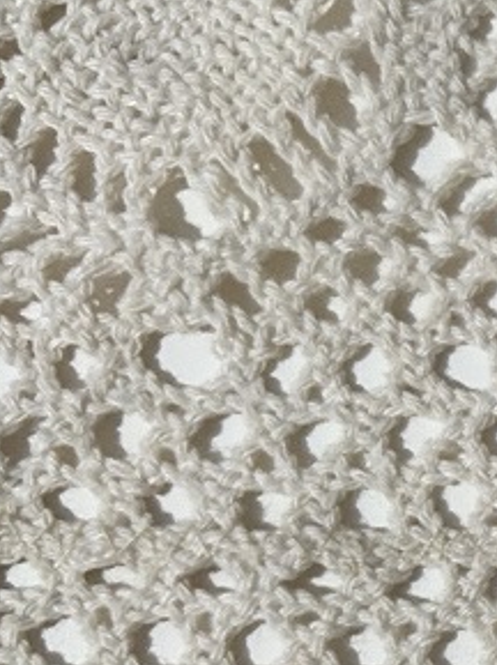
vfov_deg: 20.9
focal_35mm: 93
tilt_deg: -80.8
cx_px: 1155
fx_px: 1784
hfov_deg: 12.7
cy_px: 534
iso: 320
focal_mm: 5.7
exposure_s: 1/60
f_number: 1.5
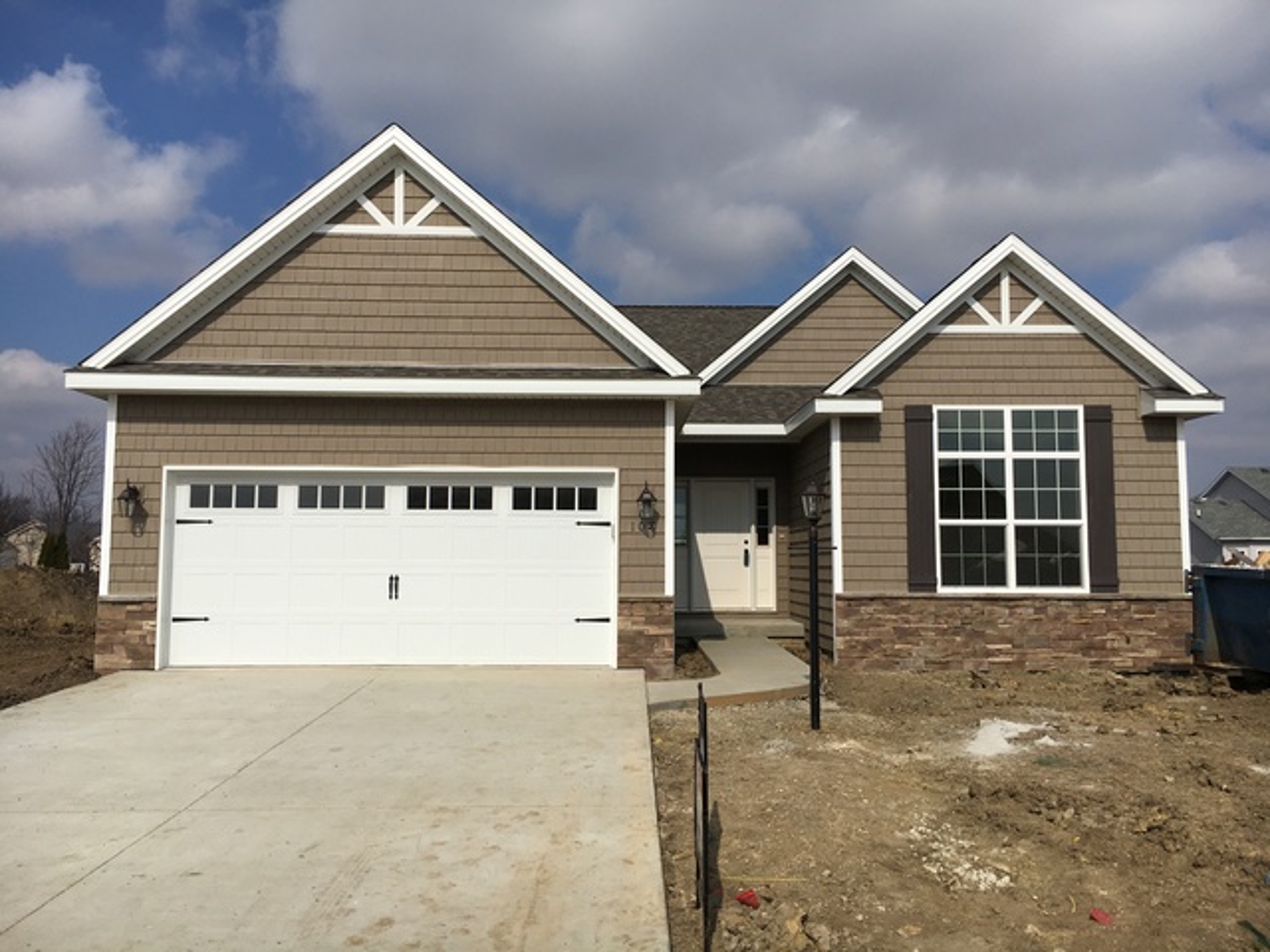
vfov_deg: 48.2
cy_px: 476
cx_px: 635
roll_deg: +0.5
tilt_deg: +4.2
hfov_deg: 61.7
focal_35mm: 29
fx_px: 1064
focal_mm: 4.15
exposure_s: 1/4808
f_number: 2.2
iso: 25
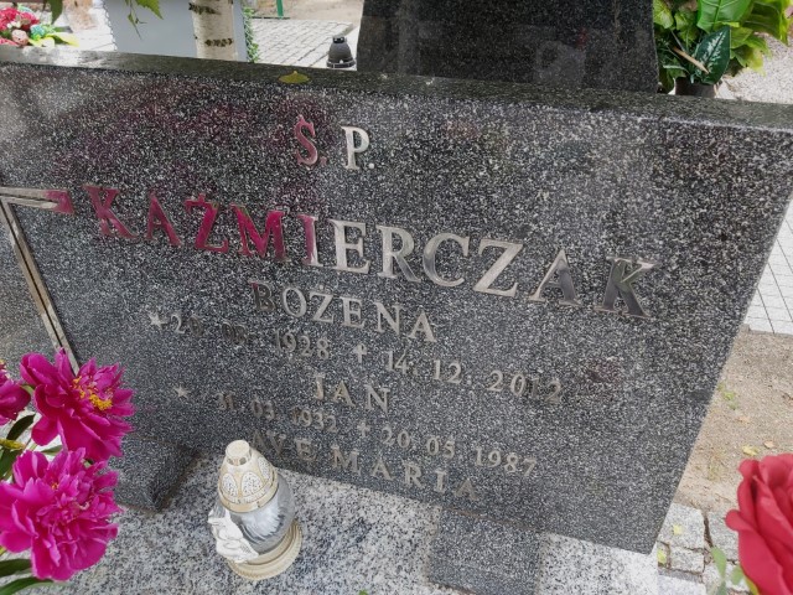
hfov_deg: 67.3
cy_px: 298
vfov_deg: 53.1
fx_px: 596
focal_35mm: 26
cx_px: 396
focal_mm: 3.92
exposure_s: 1/207
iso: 64
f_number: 1.7
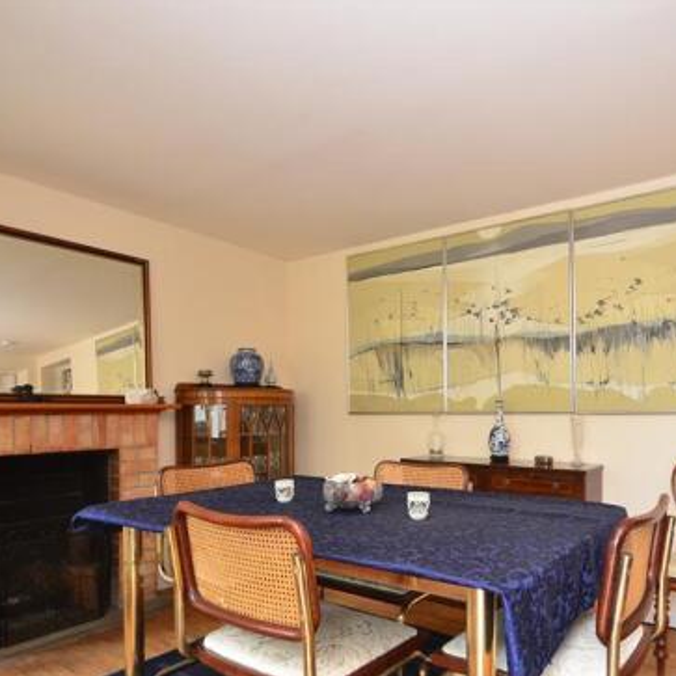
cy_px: 399
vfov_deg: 66.7
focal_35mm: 23
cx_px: 417
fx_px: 508
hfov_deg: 66.4
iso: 200
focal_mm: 10
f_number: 5
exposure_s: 1/3
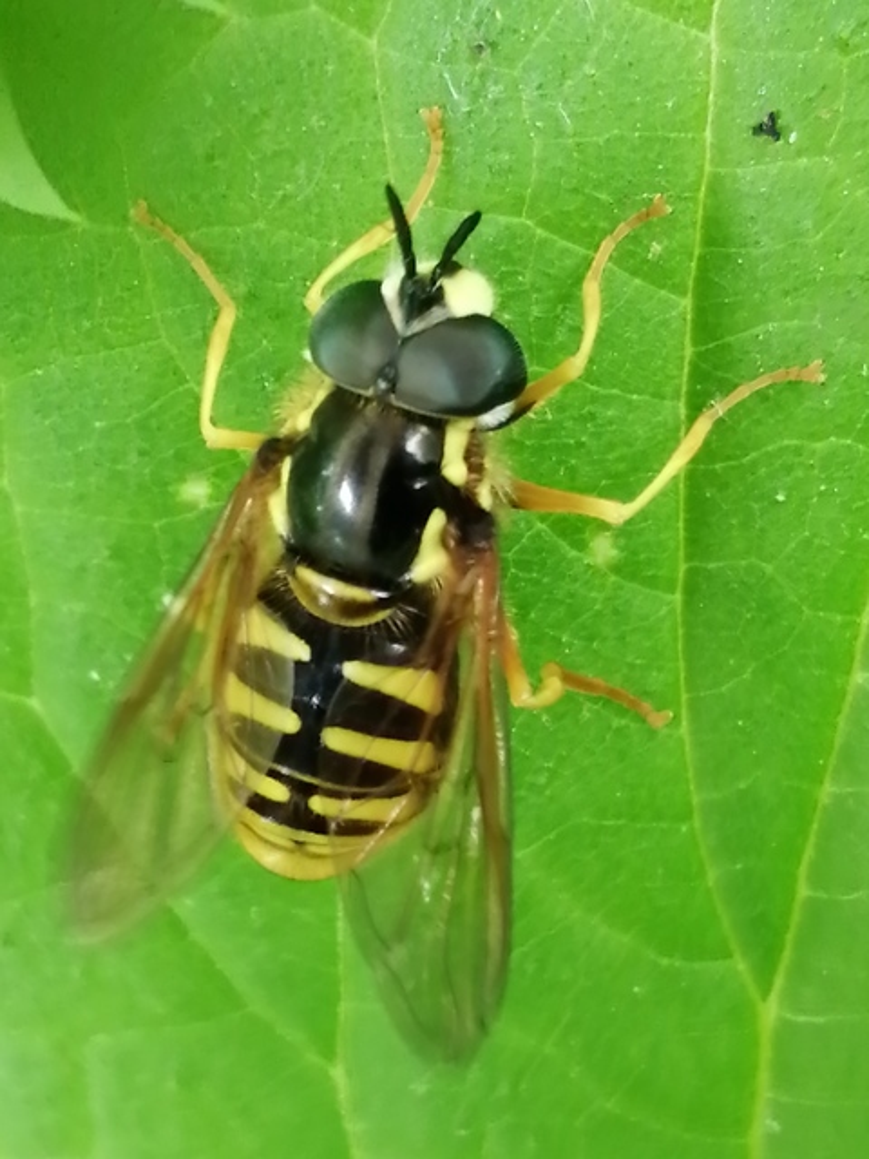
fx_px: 3481
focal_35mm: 104
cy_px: 580
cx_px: 434
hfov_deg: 14.2
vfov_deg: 18.9
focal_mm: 3.46
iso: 80
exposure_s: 1/33.3
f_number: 1.8
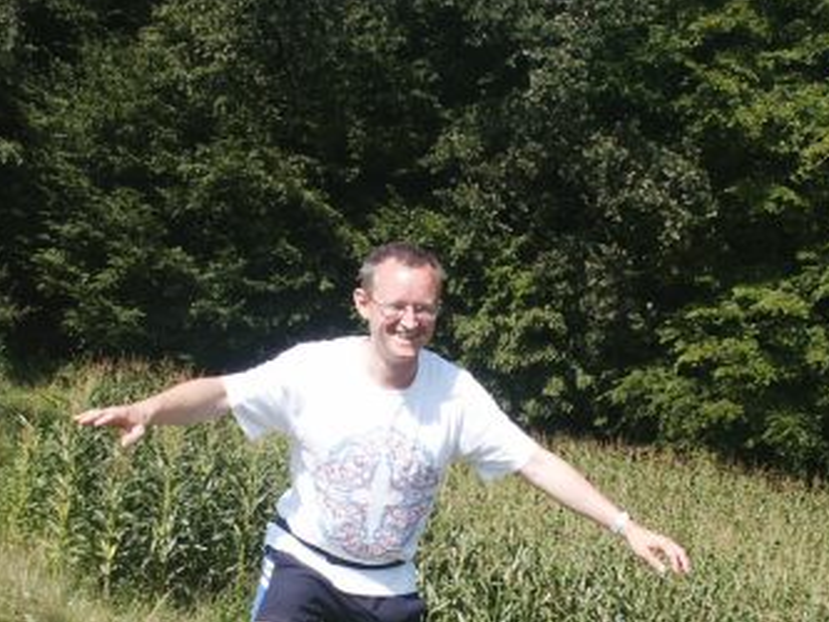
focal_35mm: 63
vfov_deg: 22.8
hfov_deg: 30.7
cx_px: 416
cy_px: 547
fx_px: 1509
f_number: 6.7
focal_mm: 7.18
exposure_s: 1/180
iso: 64
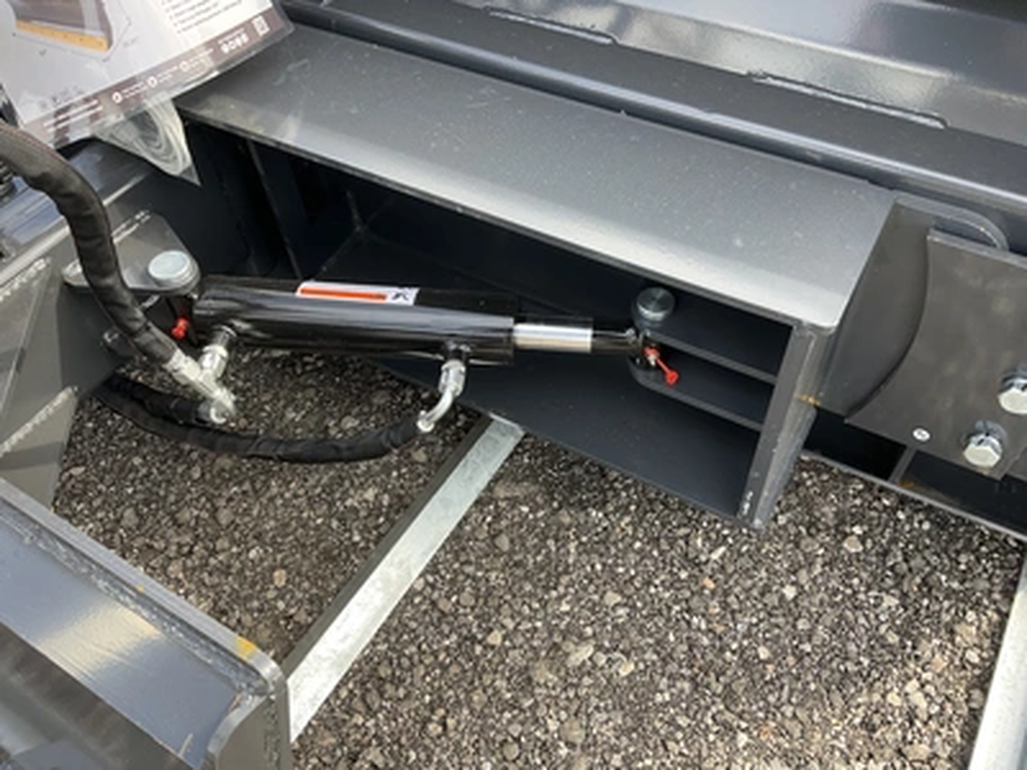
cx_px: 514
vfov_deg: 48.2
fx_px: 860
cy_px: 385
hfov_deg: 61.7
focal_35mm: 29
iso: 25
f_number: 1.8
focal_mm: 3
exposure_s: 1/122
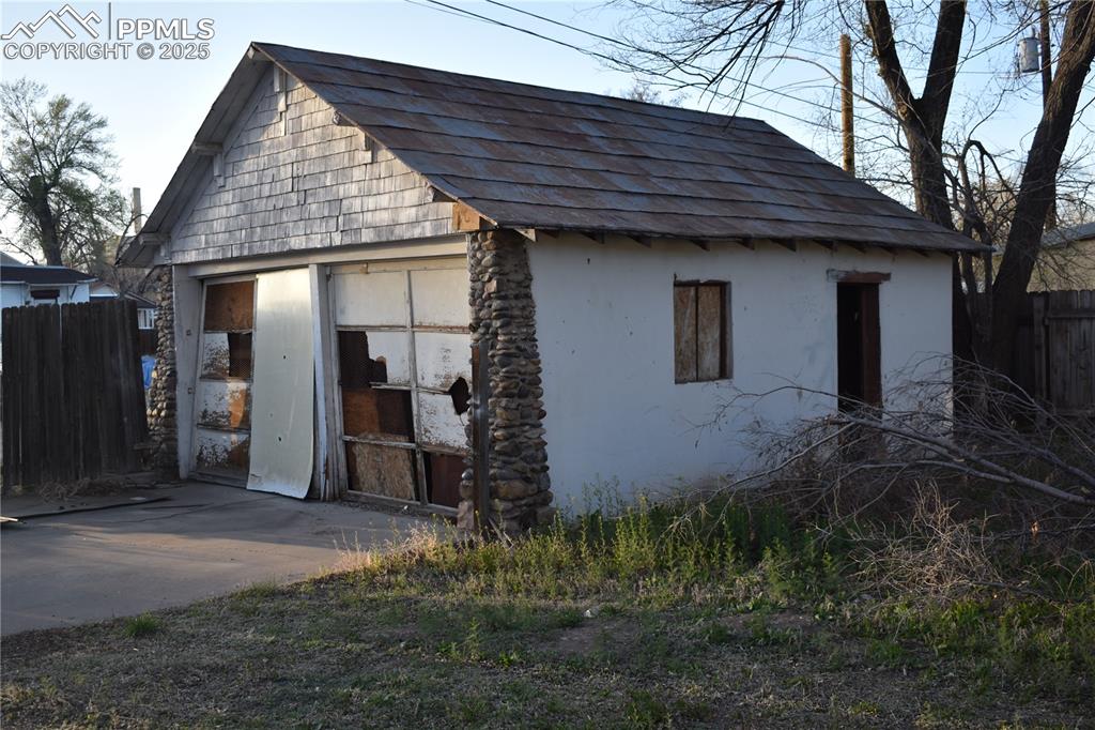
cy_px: 365
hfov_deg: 53.1
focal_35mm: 36
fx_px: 1095
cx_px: 548
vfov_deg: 36.8
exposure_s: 1/125
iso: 100
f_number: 5.6
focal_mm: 24
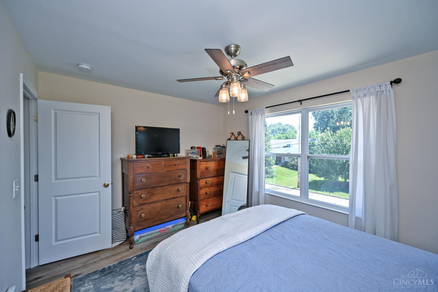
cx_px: 219
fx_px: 170
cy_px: 146
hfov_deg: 104.3
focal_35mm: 14
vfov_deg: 81.2
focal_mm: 14
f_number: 5.6
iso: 180
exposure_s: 1/125
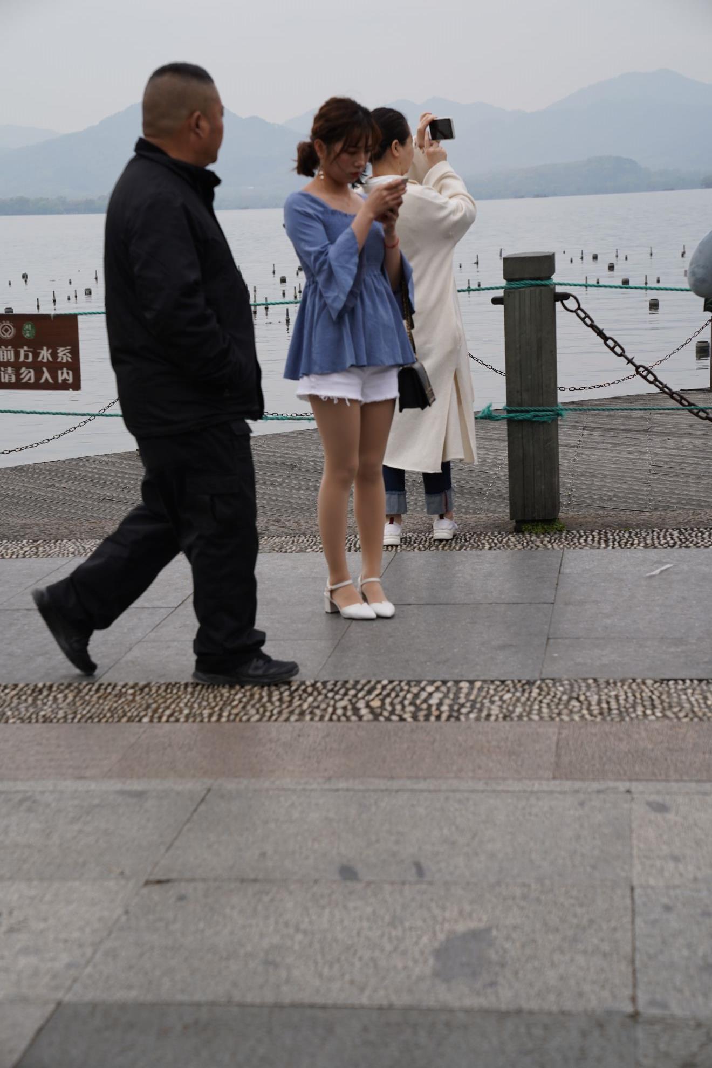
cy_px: 534
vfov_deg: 28.8
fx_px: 2077
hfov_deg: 19.5
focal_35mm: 70
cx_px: 356
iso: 400
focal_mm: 70
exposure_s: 1/2000
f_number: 5
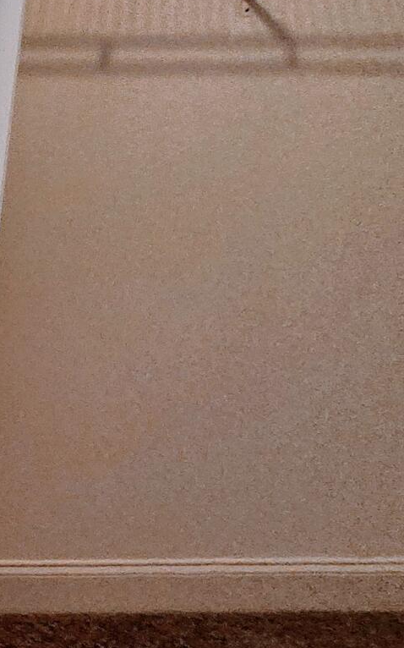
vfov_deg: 36.1
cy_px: 114
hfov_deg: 11.4
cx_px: -816
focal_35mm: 54
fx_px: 952
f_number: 2.2
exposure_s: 1/60
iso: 64
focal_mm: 1.7
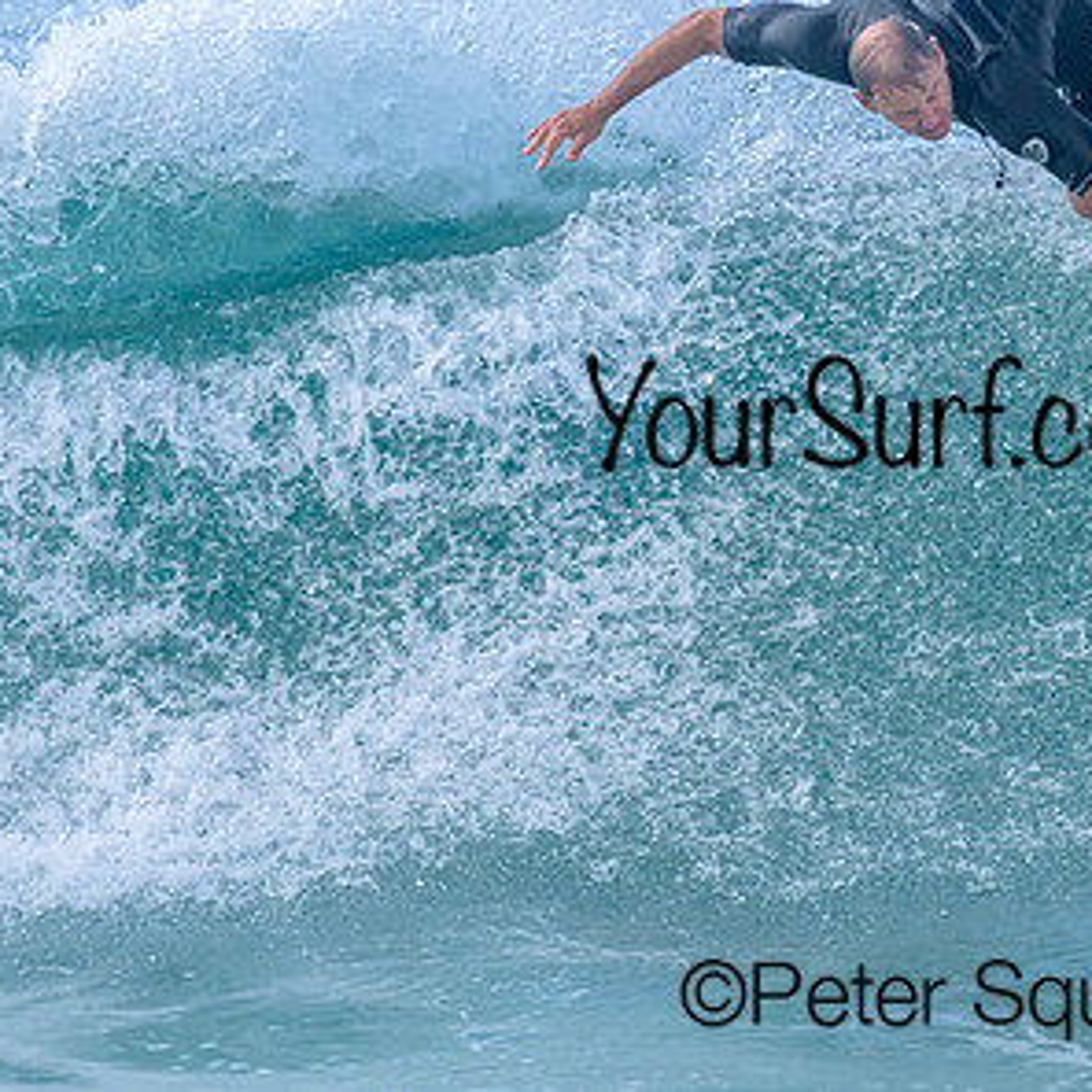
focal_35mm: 1344
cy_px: 442
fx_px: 47968
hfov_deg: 1.3
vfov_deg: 1.3
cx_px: 600
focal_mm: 600
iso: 1250
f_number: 11
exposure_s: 1/2000
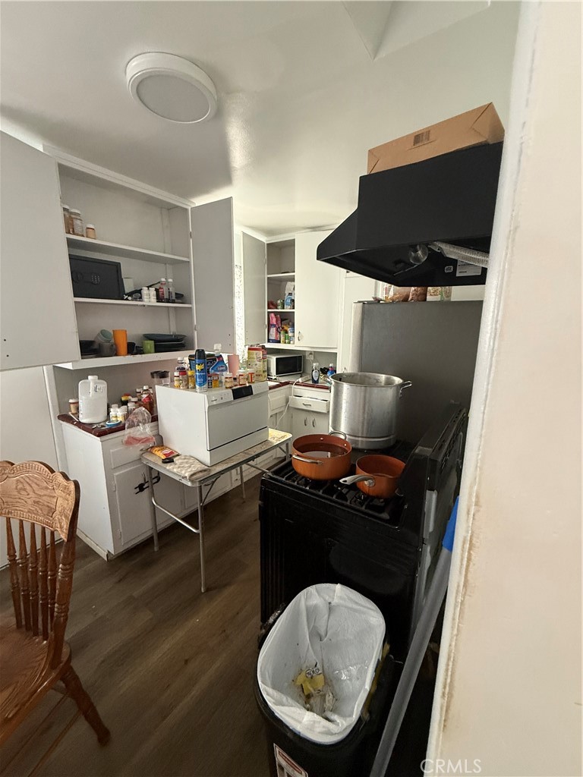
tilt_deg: -9.7
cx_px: 292
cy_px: 388
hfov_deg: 85.7
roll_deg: +0.2
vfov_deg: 102.1
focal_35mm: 14
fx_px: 314
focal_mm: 2.22
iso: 400
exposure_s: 1/60
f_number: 2.2
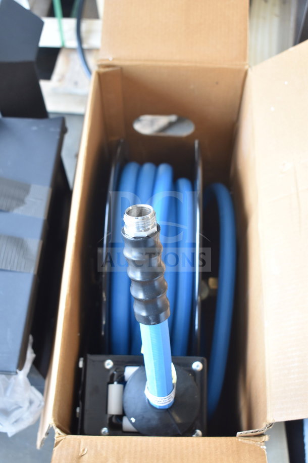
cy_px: 232
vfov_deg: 43.6
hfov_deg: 29.9
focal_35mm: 45
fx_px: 577
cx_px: 154
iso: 720
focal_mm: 30
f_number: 4.2
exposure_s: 1/50
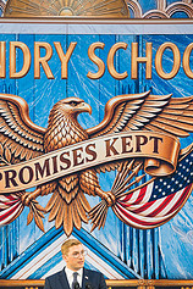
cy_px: 246
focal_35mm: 163
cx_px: 56
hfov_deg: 8.4
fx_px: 1311
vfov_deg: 12.5
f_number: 2.8
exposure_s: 1/200
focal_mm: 86
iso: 500
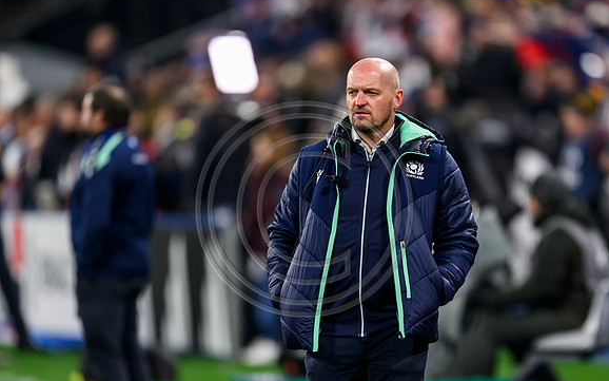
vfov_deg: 1.8
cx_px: 376
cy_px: 233
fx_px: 11815
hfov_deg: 3.0
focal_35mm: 712
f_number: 4
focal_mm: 560
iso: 2000
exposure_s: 1/1000
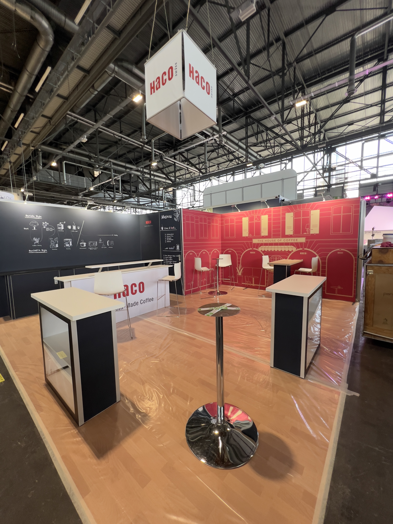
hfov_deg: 89.9
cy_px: 262
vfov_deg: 106.2
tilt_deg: -5.0
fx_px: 197
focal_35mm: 13
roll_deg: +1.8
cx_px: 196
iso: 160
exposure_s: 1/50
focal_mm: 1.57
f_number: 1.8
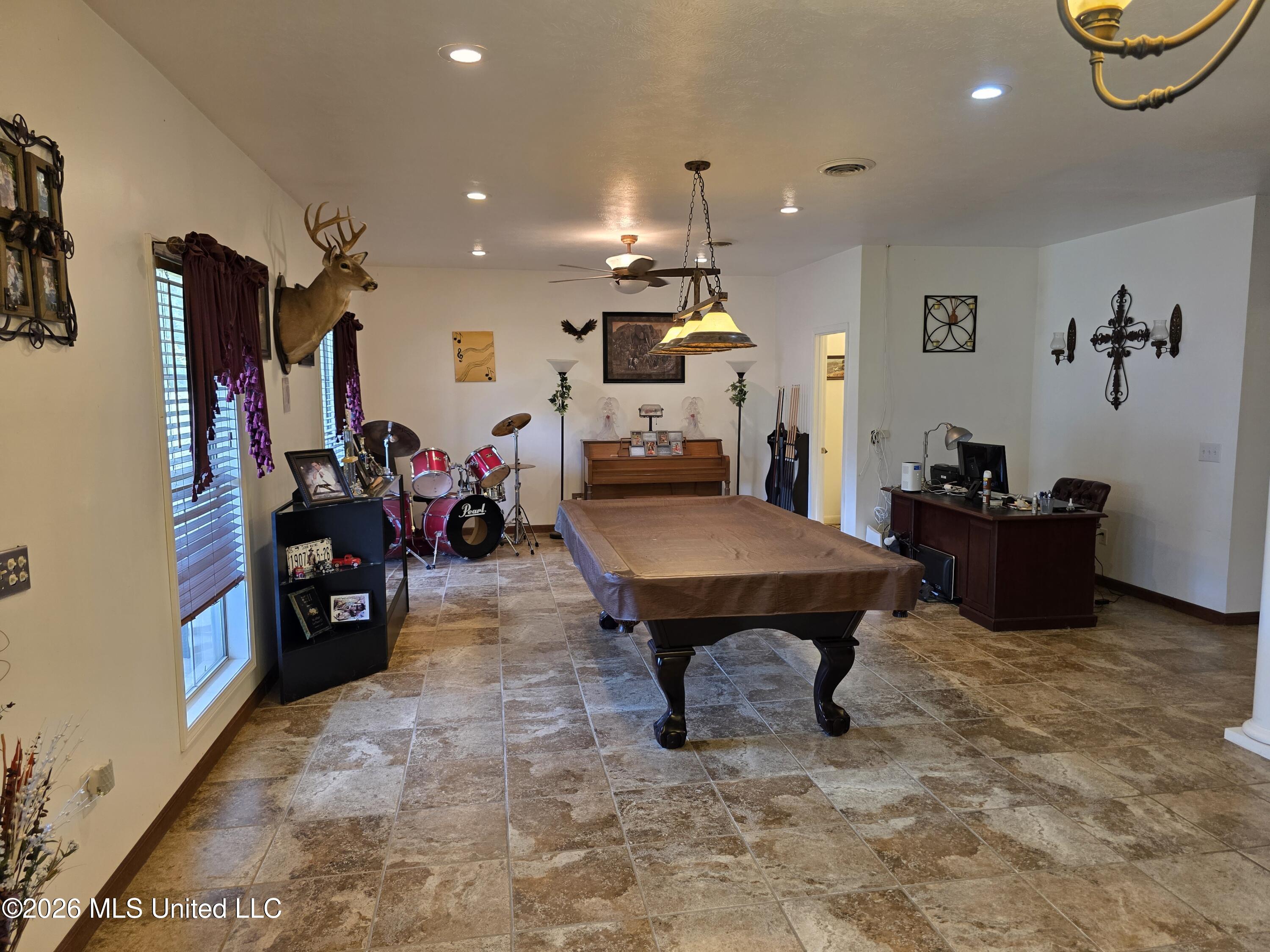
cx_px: 635
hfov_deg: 73.9
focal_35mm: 23
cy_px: 476
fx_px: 844
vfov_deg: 58.9
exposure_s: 1/120
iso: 200
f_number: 1.7
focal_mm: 6.3
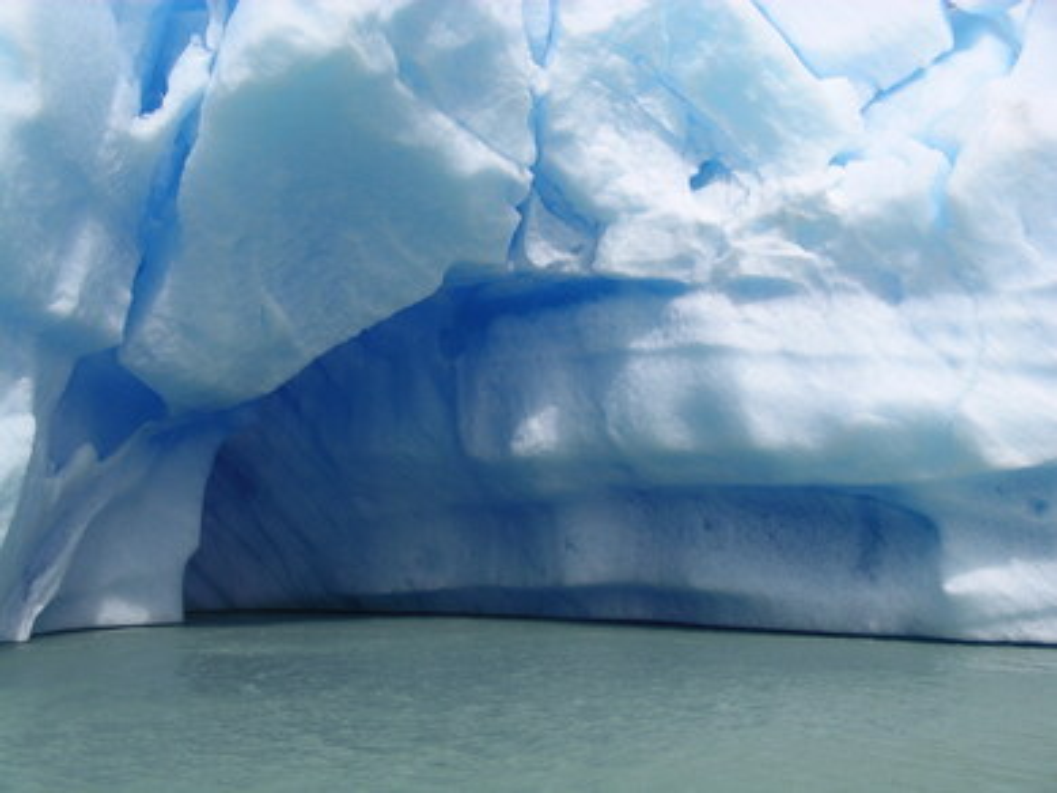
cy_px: 396
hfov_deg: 27.0
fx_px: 2199
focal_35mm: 72
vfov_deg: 20.5
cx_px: 528
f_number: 7
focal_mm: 14.9
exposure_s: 1/598
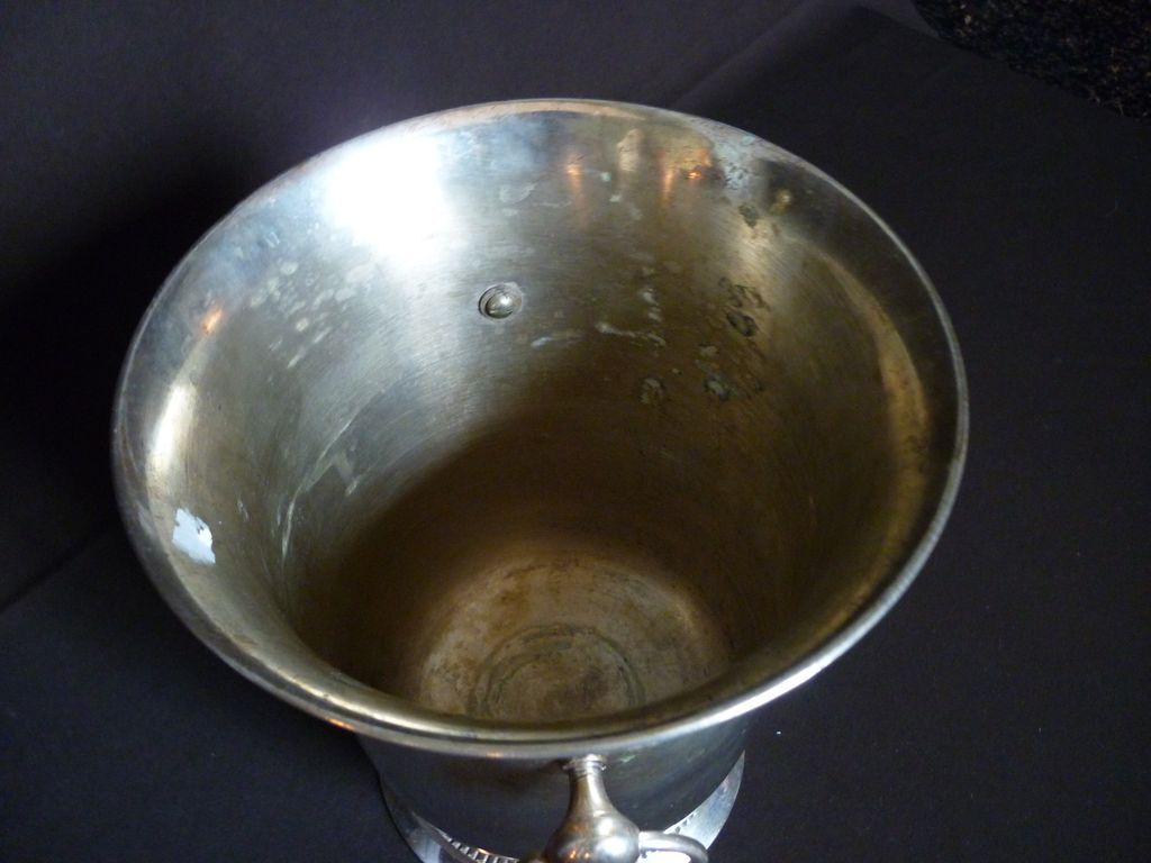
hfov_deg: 55.4
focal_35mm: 33
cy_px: 432
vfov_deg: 42.9
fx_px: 1097
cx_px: 576
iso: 400
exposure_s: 1/8
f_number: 2.8
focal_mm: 5.5
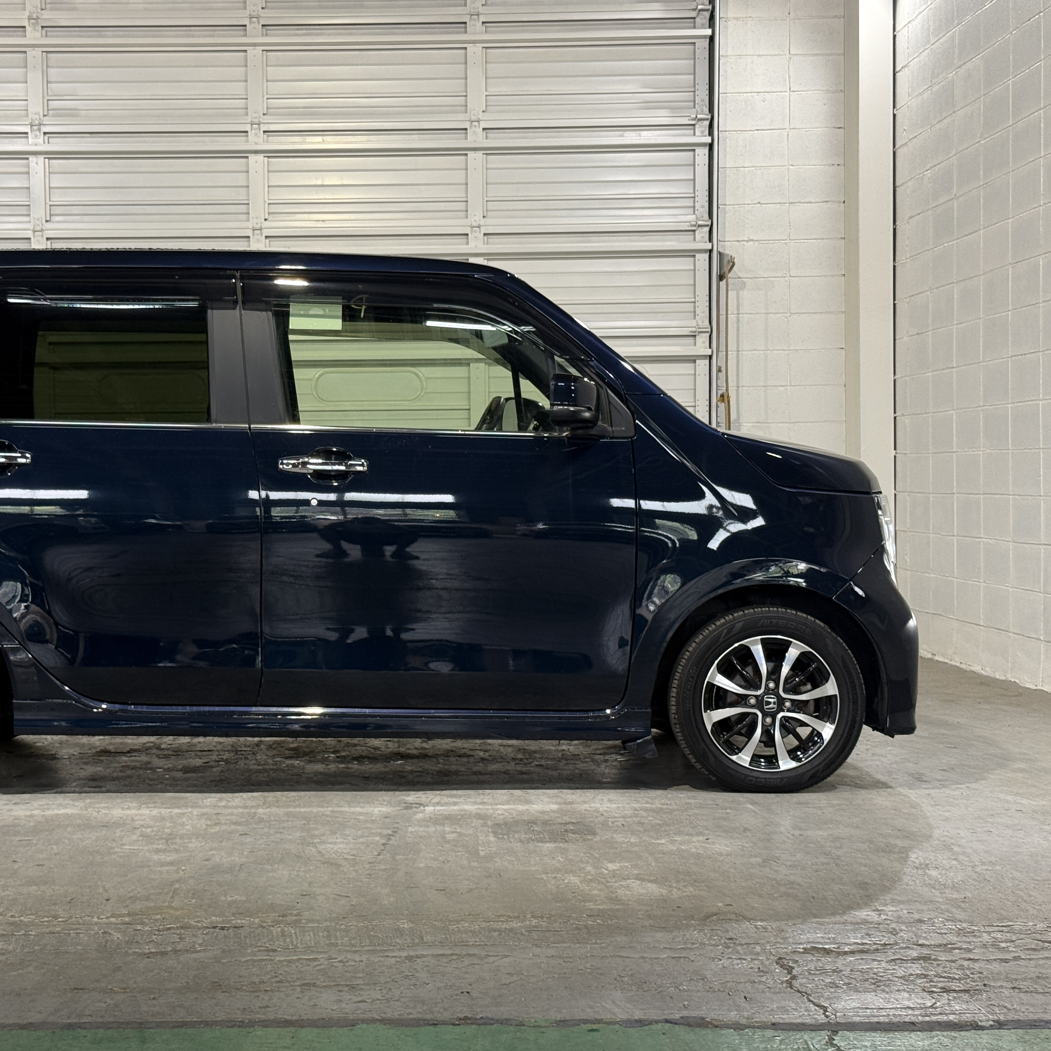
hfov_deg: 29.8
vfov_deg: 30.0
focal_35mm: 57
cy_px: 525
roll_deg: +0.6
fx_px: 1958
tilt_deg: -1.2
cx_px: 347
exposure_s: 1/60
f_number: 1.78
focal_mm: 6.76
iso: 125
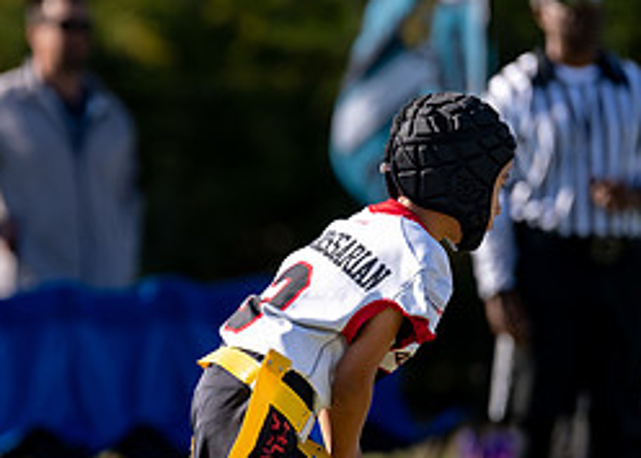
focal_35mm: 616
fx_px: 11211
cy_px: 334
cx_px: 279
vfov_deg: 2.3
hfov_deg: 3.3
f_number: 2.8
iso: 100
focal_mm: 200
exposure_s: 1/1600
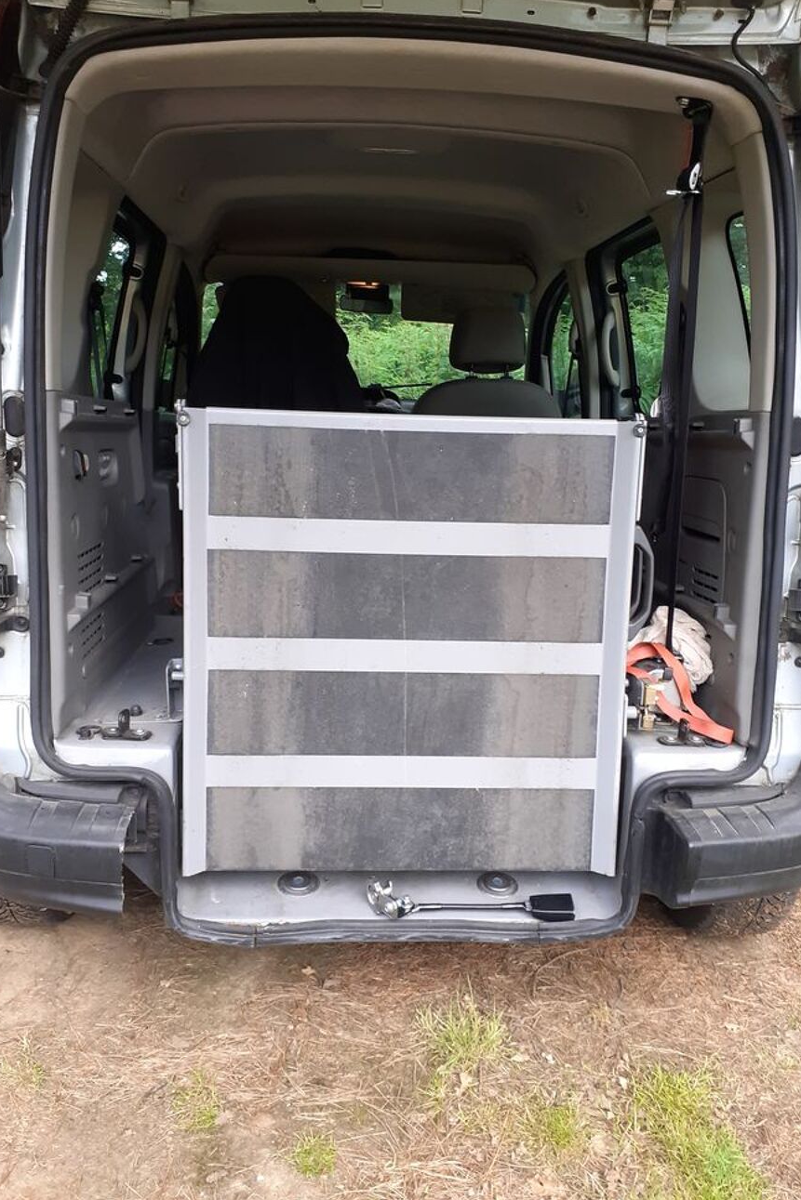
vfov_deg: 63.6
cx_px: 394
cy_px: 586
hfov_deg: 45.0
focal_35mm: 29
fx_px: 968
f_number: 1.9
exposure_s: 1/100
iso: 80
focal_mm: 3.6
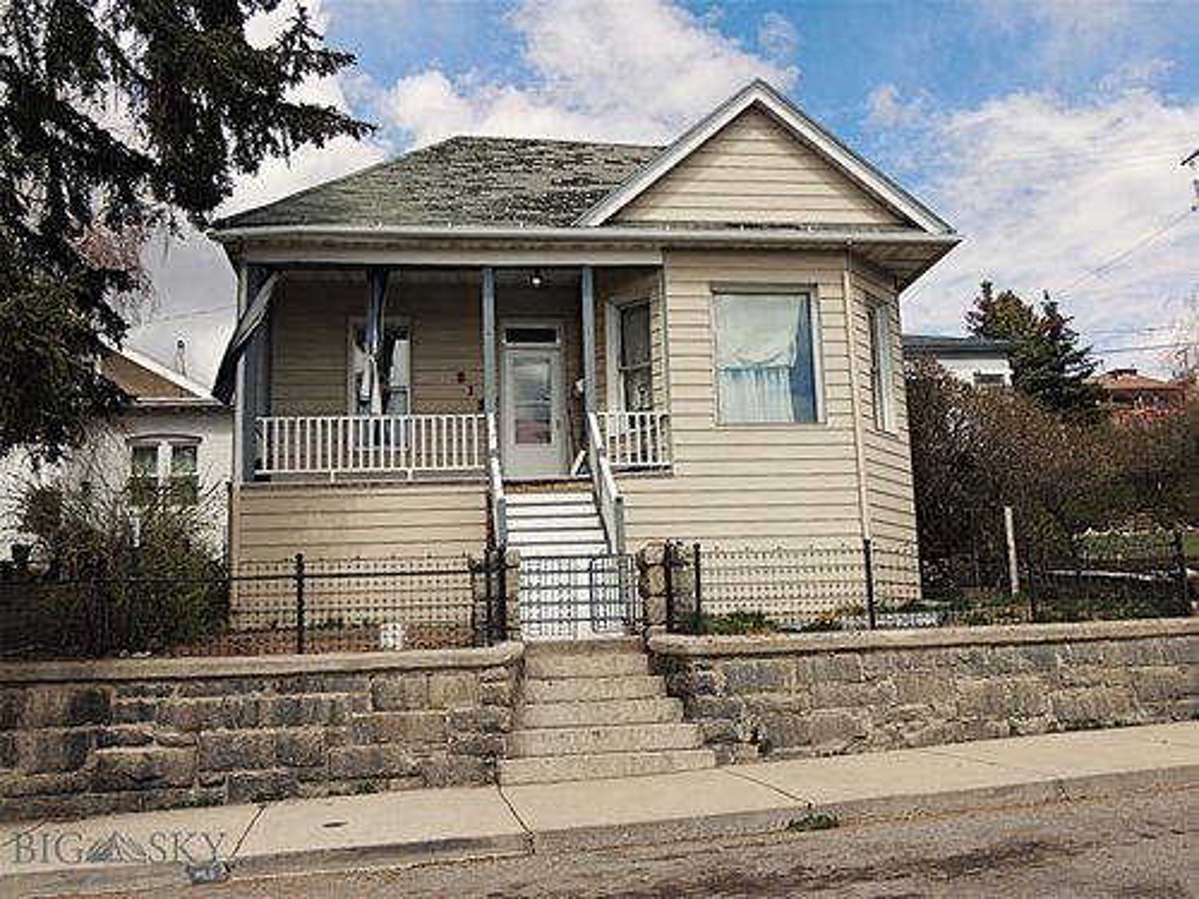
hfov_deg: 52.6
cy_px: 450
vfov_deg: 40.7
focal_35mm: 35
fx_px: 1212
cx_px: 600
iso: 100
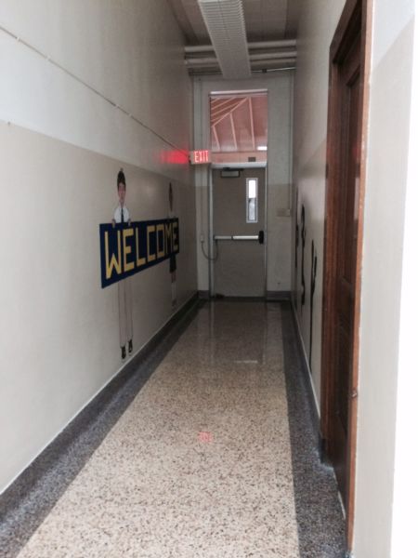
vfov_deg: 60.0
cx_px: 209
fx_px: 483
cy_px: 279
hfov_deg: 46.8
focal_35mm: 30
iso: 320
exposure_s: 1/24
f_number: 2.2
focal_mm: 4.12
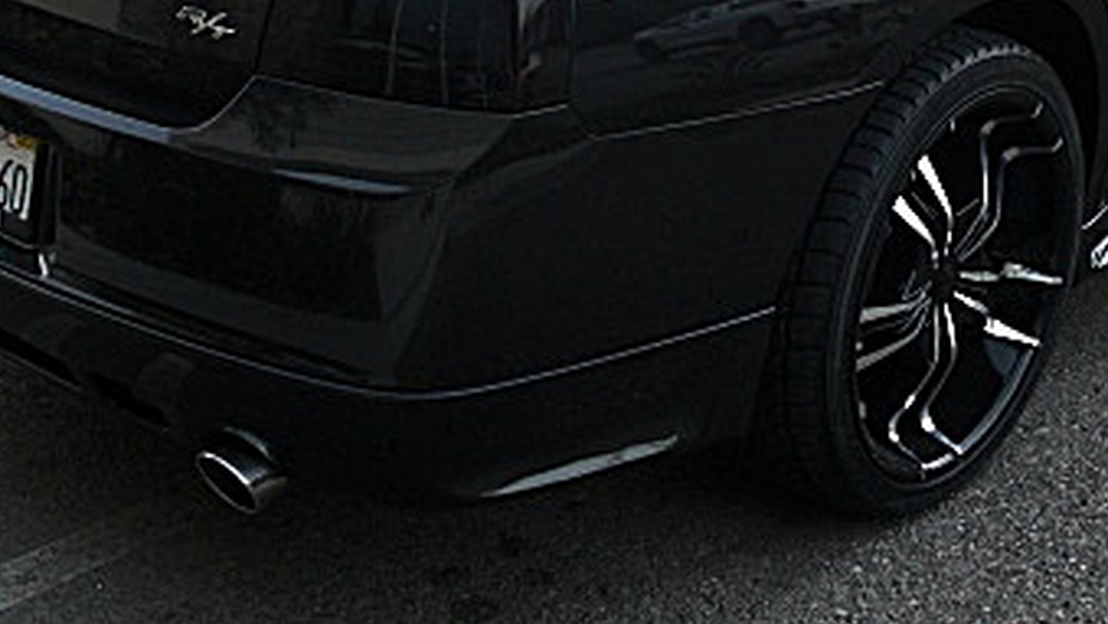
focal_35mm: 74
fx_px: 2175
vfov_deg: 16.2
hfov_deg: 28.4
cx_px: 713
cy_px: 91
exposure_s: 1/125
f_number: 2.8
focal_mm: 6.3
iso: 200
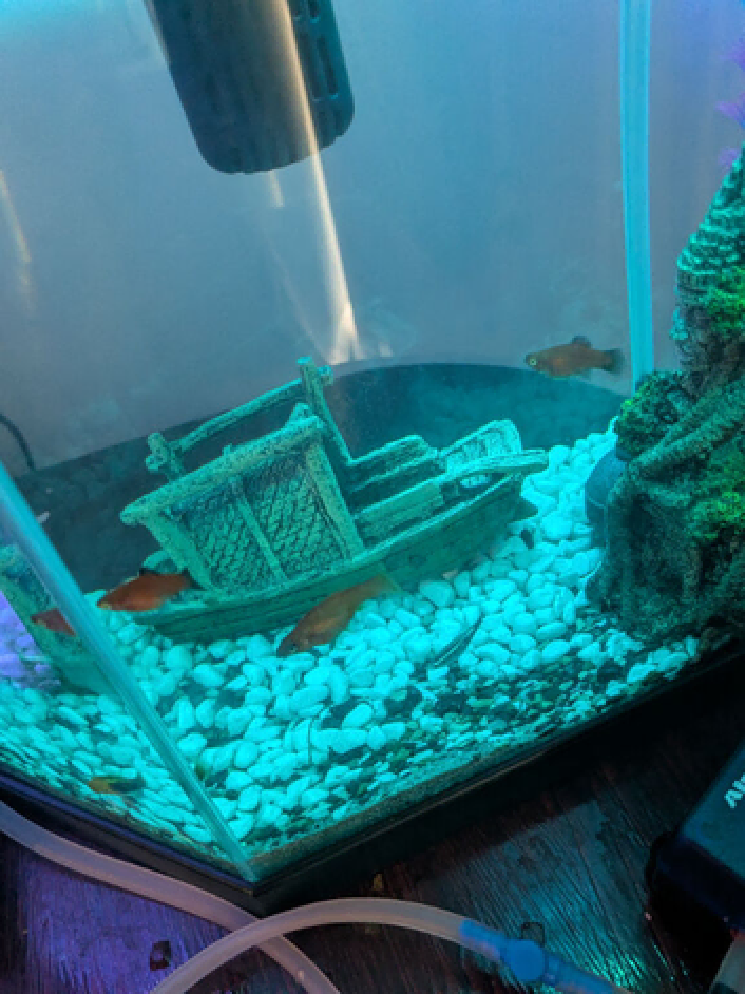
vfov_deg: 71.6
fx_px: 689
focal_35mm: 24
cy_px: 497
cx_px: 372
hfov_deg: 56.8
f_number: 1.7
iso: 706
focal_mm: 4.53
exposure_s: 1/100
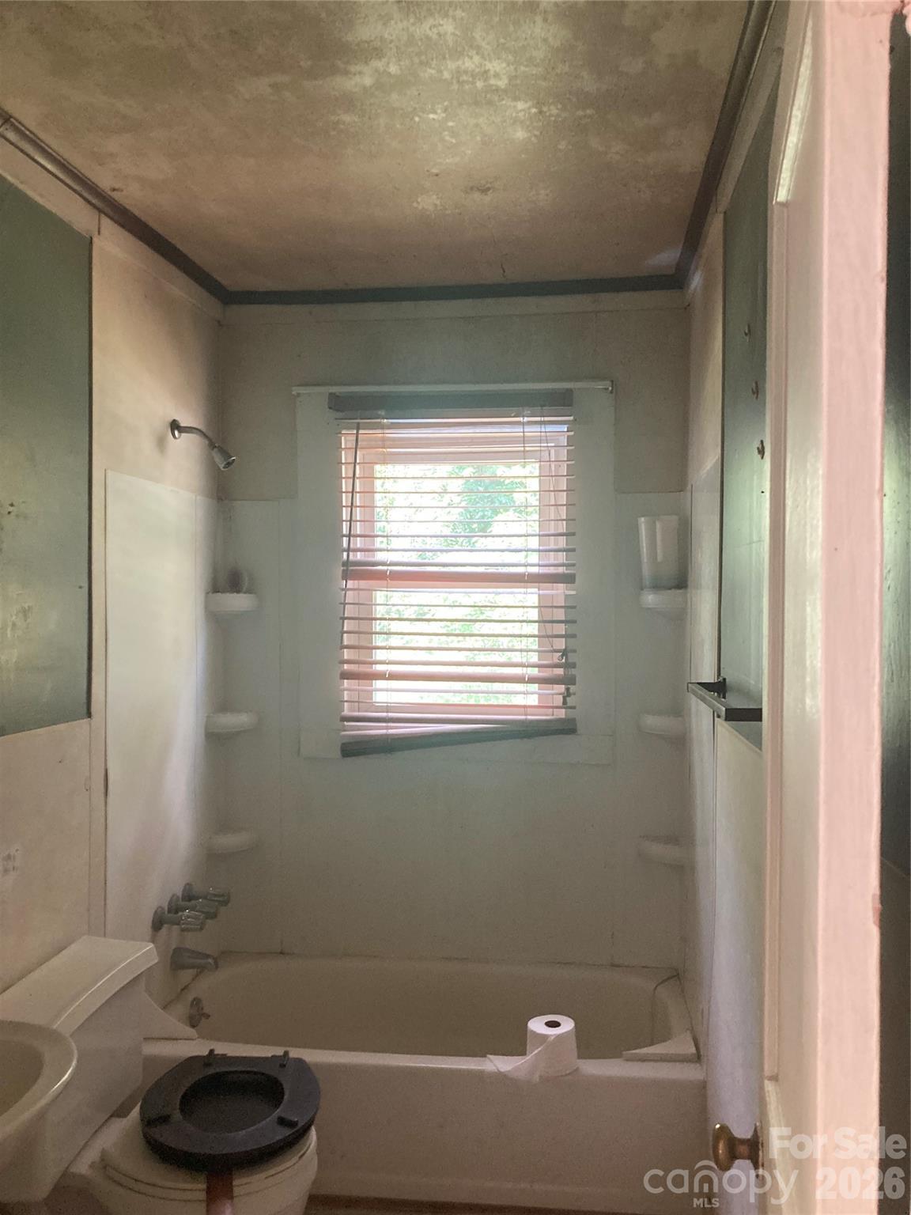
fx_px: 983
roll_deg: -0.7
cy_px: 608
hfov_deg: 49.7
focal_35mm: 28
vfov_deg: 63.4
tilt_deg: -0.2
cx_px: 456
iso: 250
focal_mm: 3.99
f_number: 1.8
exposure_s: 1/60
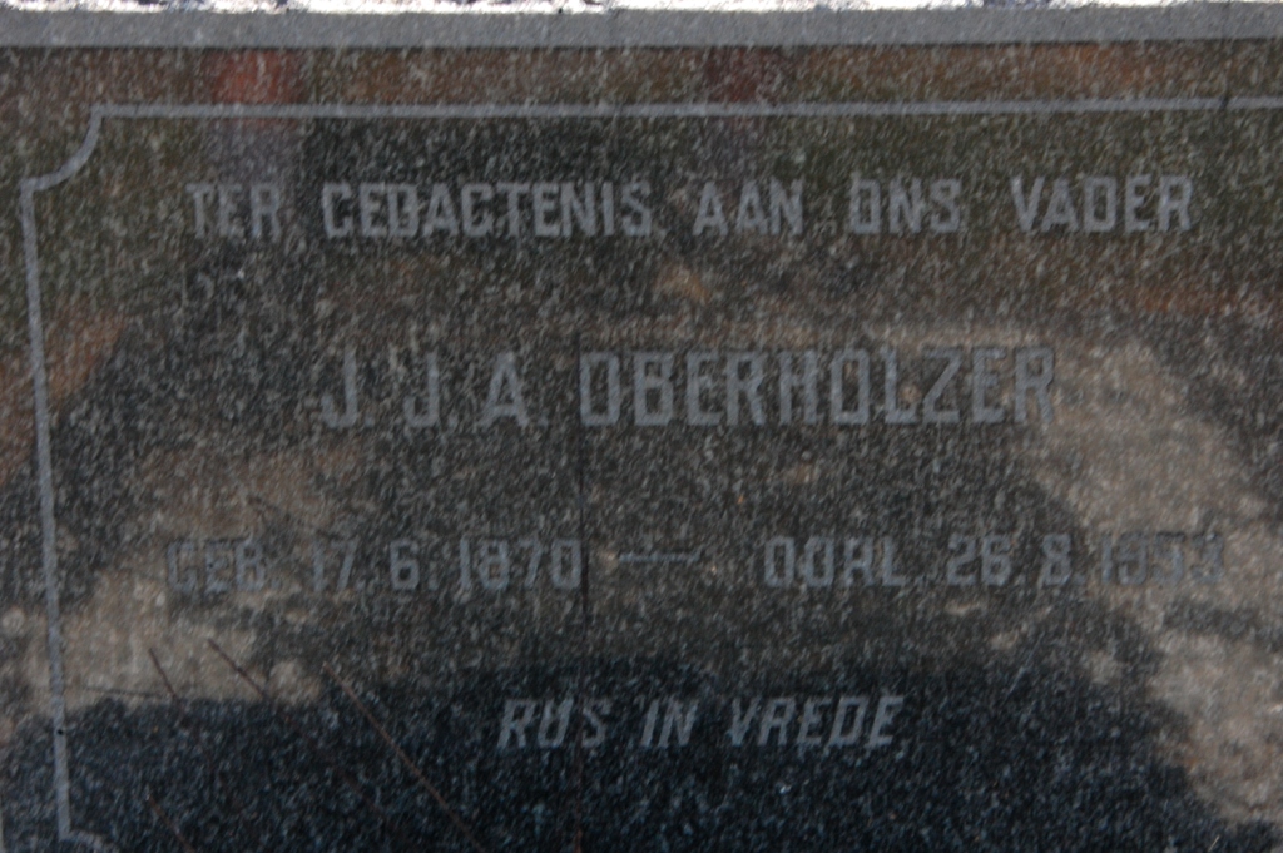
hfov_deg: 19.5
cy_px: 426
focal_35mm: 105
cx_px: 642
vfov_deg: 13.0
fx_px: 3739
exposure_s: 1/30
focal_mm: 70
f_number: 22
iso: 900
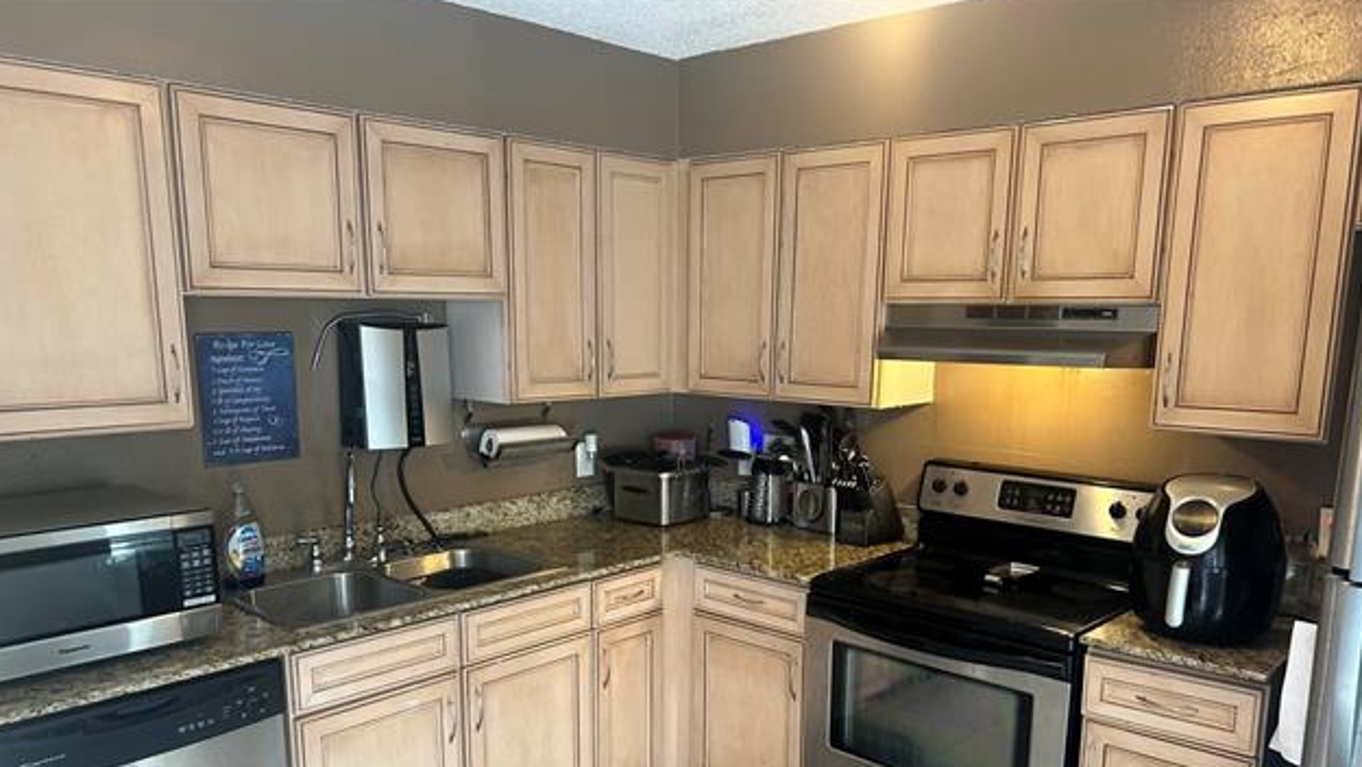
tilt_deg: -12.3
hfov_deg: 66.0
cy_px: 510
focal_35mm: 29
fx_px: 1048
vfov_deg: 39.7
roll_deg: +0.3
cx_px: 676
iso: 125
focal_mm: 5.7
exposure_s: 1/60
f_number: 1.5
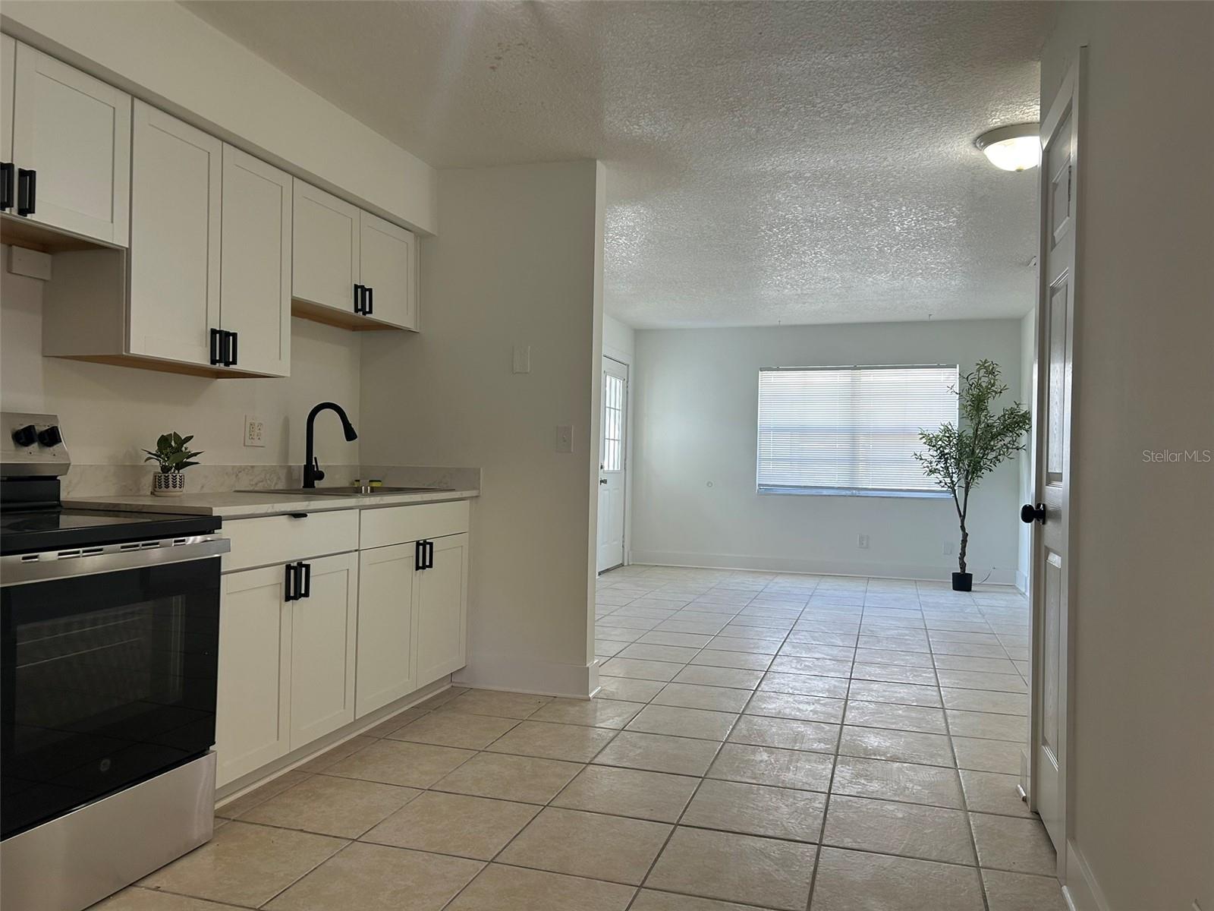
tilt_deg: +0.4
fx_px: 912
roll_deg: -0.8
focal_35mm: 26
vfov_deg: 53.1
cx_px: 607
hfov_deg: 67.3
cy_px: 456
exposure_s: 1/120
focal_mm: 5.7
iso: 80
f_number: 1.5
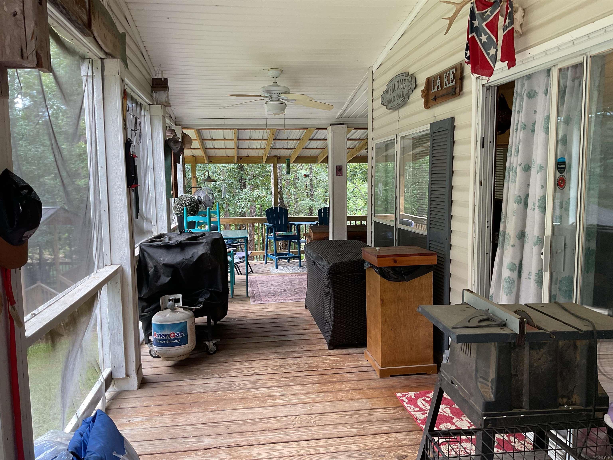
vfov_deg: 48.2
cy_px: 230
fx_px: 514
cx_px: 306
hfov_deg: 61.7
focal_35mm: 29
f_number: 1.8
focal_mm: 3
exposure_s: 1/120
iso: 50
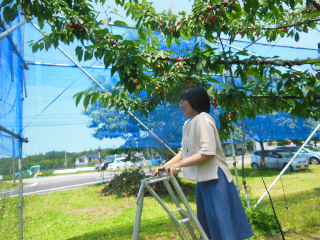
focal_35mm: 25
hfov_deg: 69.4
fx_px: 231
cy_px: 120
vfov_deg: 54.9
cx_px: 160
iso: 125
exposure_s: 1/500
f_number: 3.5
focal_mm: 4.5
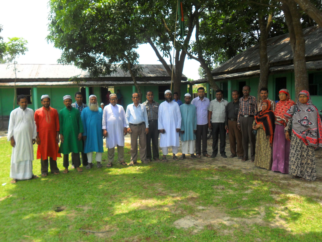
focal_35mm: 32
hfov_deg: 56.8
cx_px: 161
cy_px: 121
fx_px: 298
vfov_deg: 44.2
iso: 100
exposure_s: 1/350
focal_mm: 5.7
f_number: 3.7
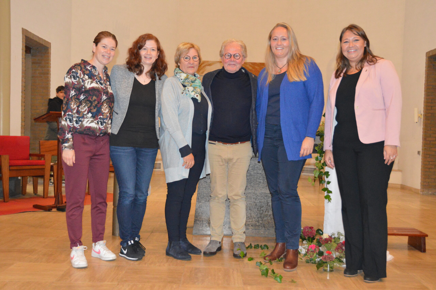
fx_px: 472
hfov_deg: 49.6
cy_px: 145
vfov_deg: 34.1
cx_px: 218
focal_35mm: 39
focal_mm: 26
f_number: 3.8
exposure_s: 1/60
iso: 3200
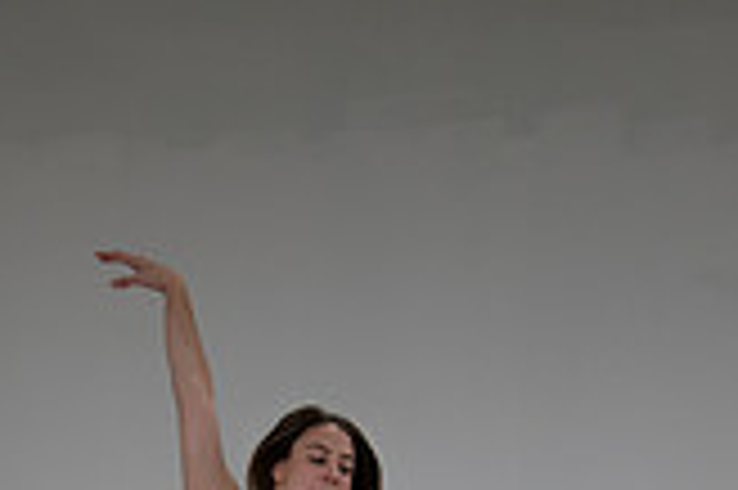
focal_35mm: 177
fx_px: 3625
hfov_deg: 11.6
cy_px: 856
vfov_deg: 7.5
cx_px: 248
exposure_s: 1/500
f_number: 5.6
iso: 400
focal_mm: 50
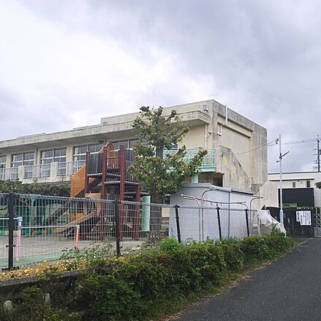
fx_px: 378
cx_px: 209
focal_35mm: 36
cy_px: 166
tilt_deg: +9.0
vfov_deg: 46.0
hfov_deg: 45.5
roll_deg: -1.4
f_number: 2.2
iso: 32
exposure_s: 1/775
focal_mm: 4.15
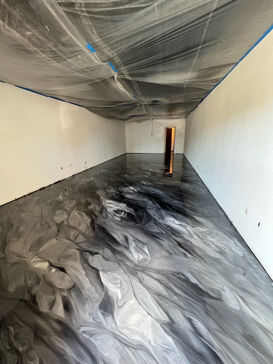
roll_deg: +1.2
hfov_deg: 89.9
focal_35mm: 13
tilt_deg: -17.2
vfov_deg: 106.2
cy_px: 182
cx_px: 136
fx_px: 137
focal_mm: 1.57
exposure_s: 1/60
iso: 400
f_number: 1.8
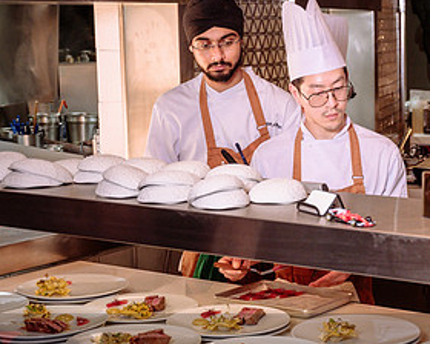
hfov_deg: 21.5
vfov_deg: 17.5
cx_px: 342
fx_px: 1120
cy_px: 185
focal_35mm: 88
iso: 800
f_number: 4.5
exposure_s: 1/100
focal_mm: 41
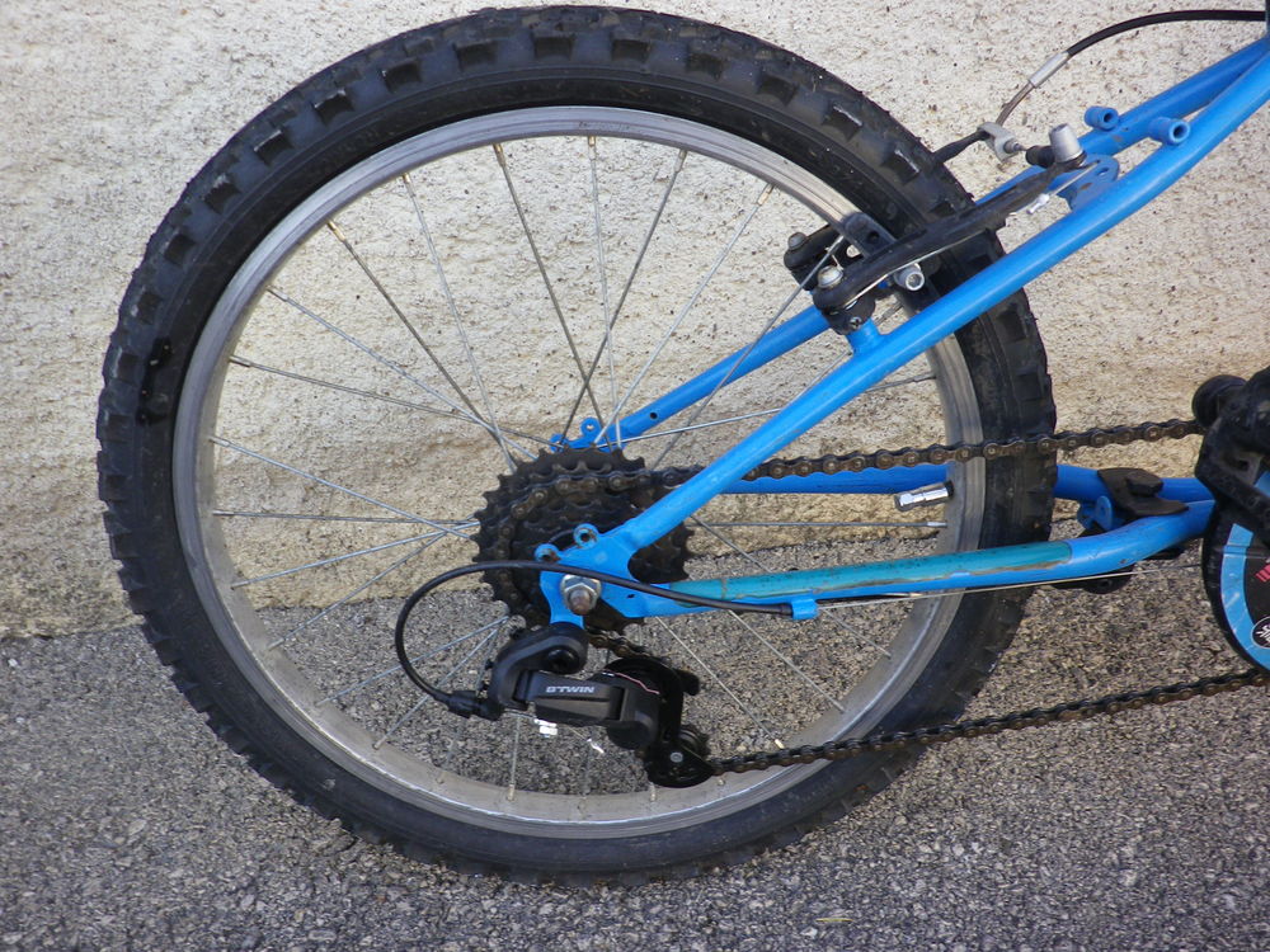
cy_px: 476
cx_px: 635
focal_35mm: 28
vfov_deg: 49.7
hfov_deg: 63.4
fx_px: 1027
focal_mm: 5
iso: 80
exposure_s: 1/80
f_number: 3.2
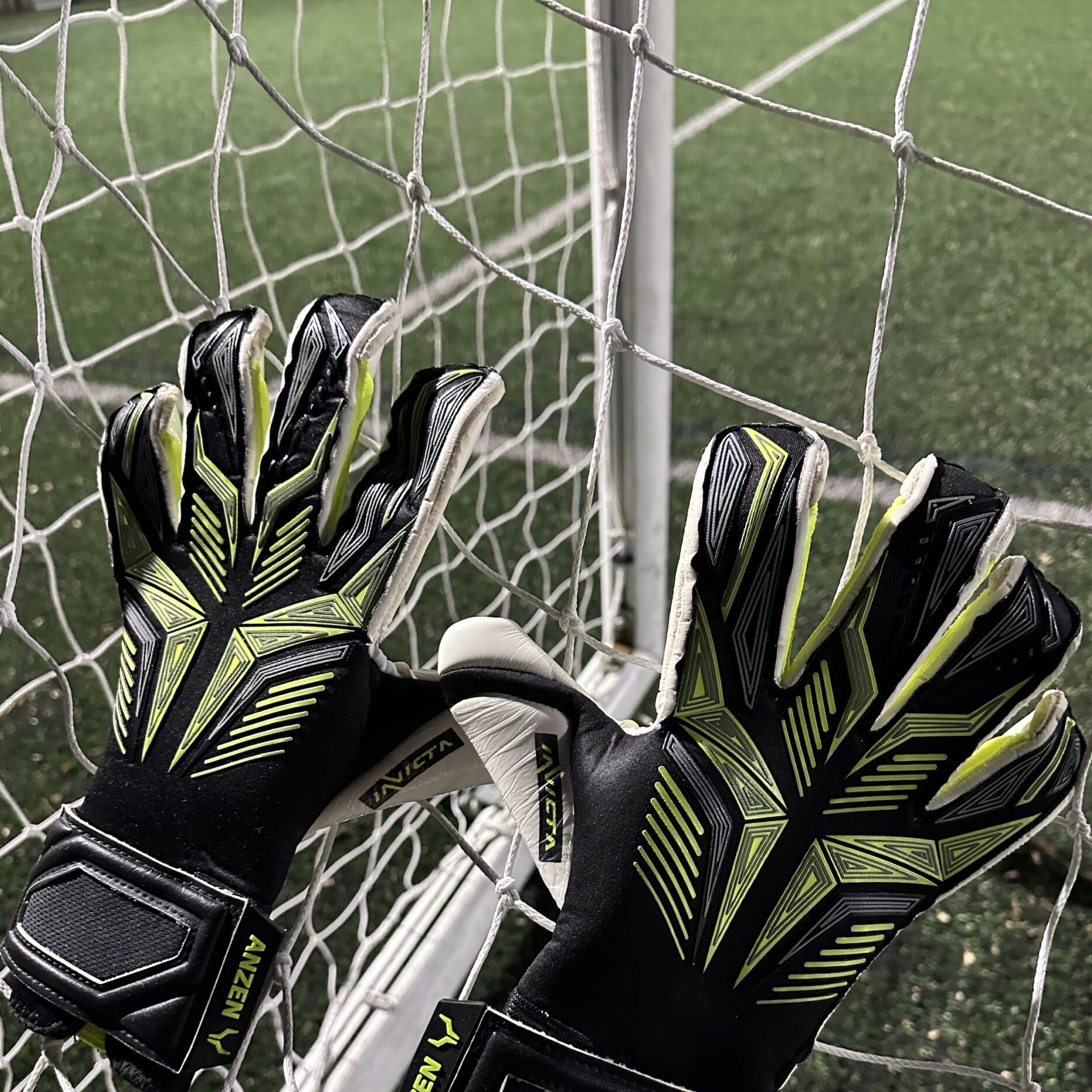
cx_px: 542
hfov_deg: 55.6
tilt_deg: -36.7
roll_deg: +2.4
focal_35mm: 29
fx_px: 1035
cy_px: 719
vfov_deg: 54.6
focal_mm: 6.86
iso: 640
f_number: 1.78
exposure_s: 1/33
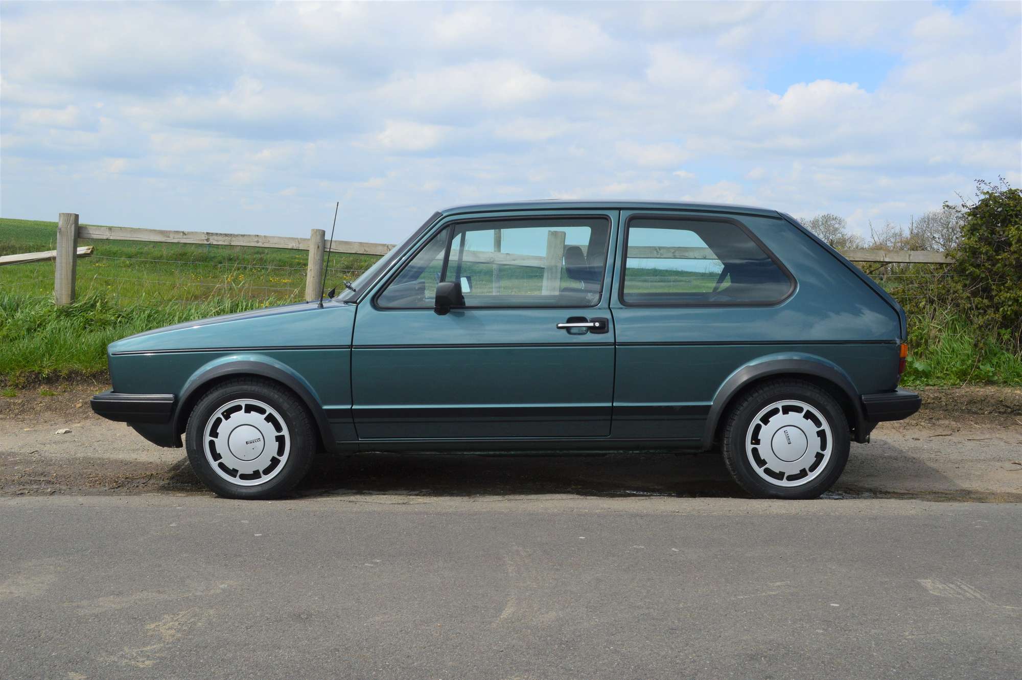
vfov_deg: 36.8
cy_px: 340
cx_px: 511
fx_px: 1021
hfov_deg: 53.2
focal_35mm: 36
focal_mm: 24
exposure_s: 1/500
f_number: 11
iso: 400
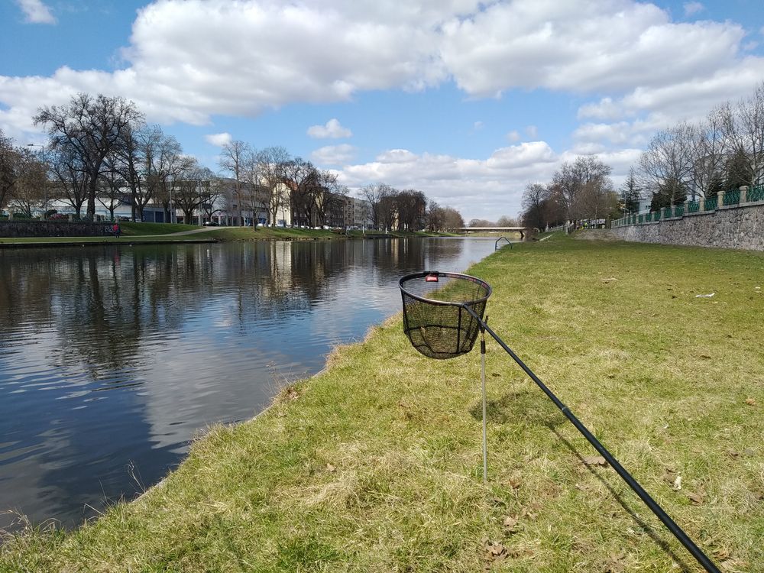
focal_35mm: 26
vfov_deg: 53.1
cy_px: 286
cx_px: 382
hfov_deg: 67.3
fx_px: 574
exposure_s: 1/1158
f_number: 2.2
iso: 100
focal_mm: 3.82
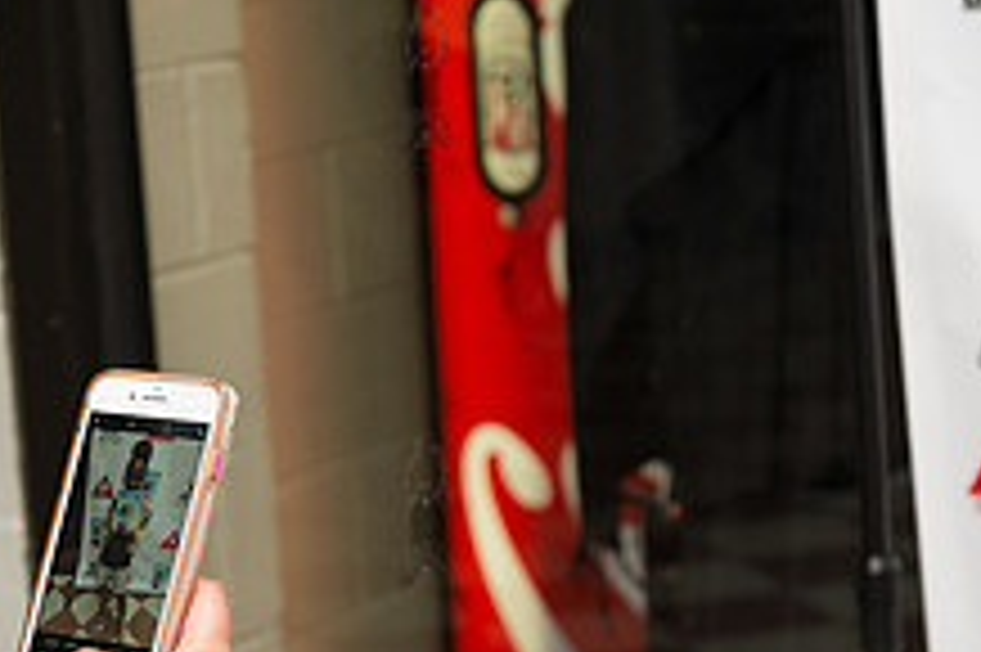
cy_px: 506
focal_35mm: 133
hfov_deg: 15.4
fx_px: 3621
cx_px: 423
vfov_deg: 10.3
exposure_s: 1/400
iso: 640
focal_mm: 50
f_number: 4
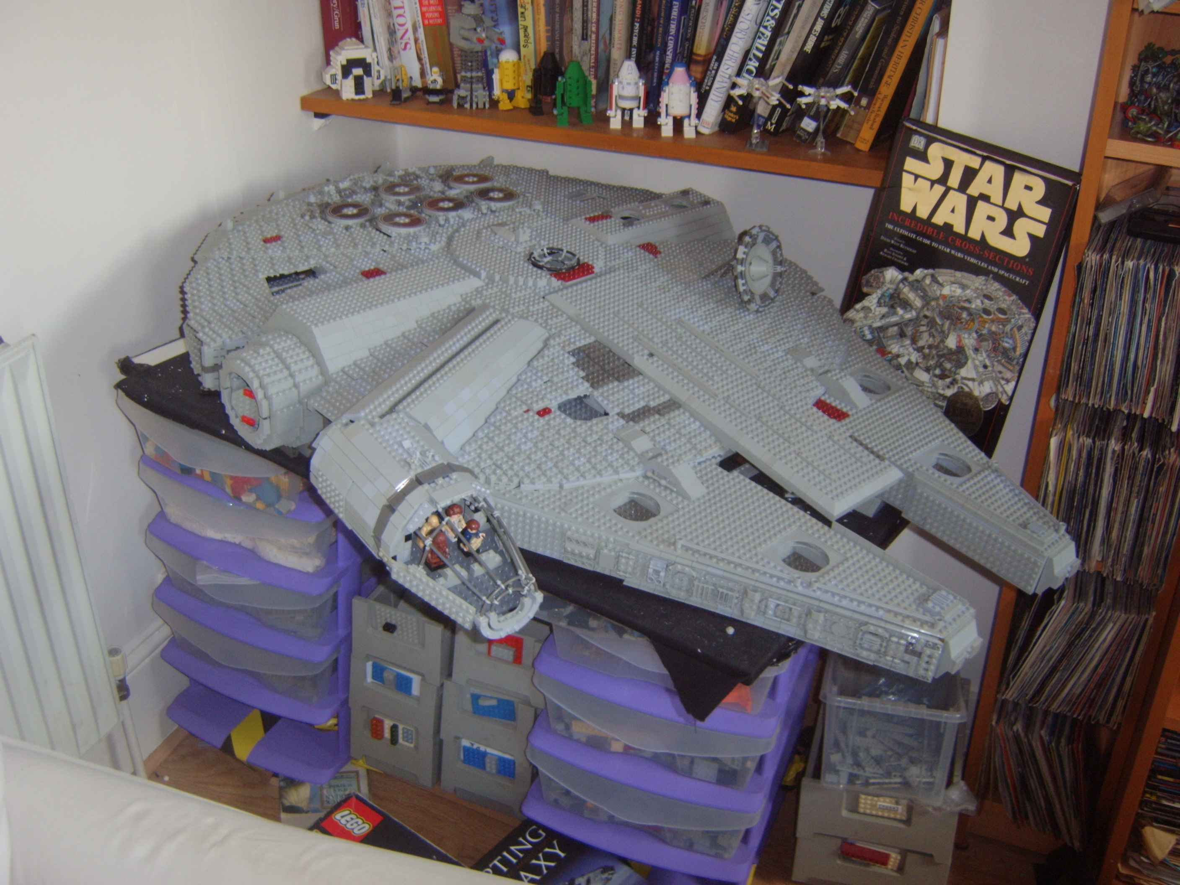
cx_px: 590
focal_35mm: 31
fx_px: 1057
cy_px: 442
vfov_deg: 45.4
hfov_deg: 58.4
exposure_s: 1/30
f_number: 2.7
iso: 141
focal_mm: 8.13
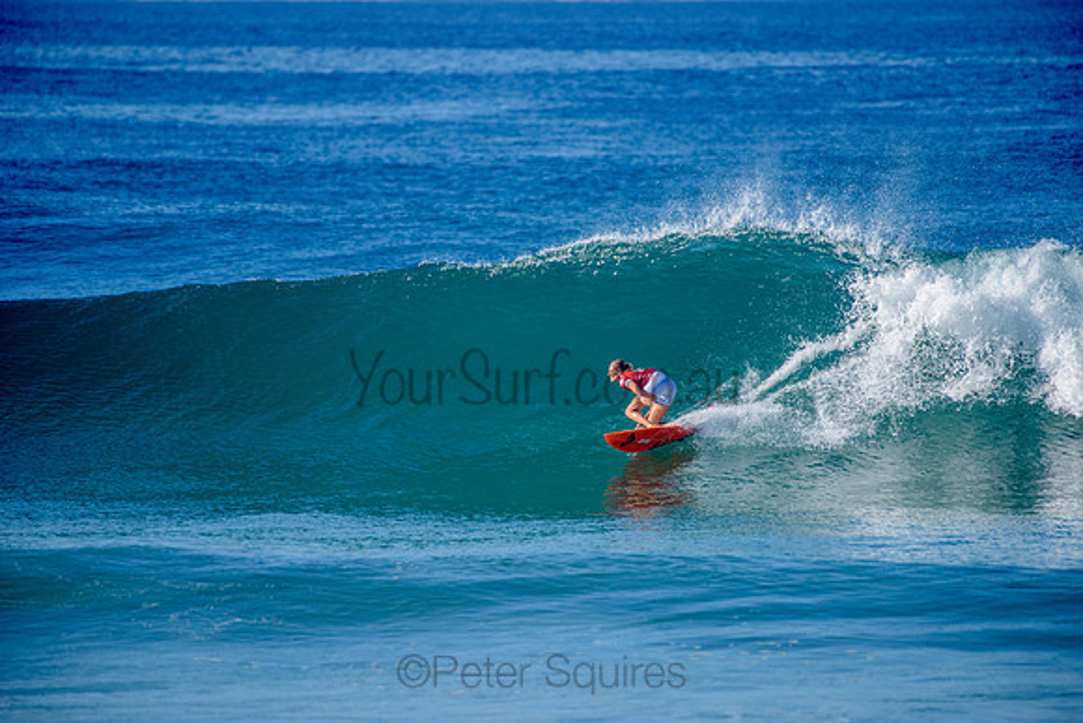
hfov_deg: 4.1
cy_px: 362
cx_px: 542
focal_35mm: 500
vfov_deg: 2.8
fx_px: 15044
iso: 200
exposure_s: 1/1600
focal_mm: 500
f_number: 5.6
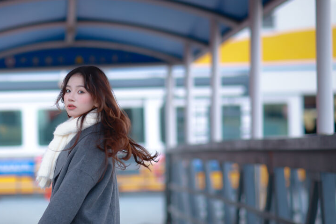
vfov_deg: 9.7
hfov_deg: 14.4
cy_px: 117
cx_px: 66
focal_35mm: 142
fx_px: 1326
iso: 160
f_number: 1.8
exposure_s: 1/320
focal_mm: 85
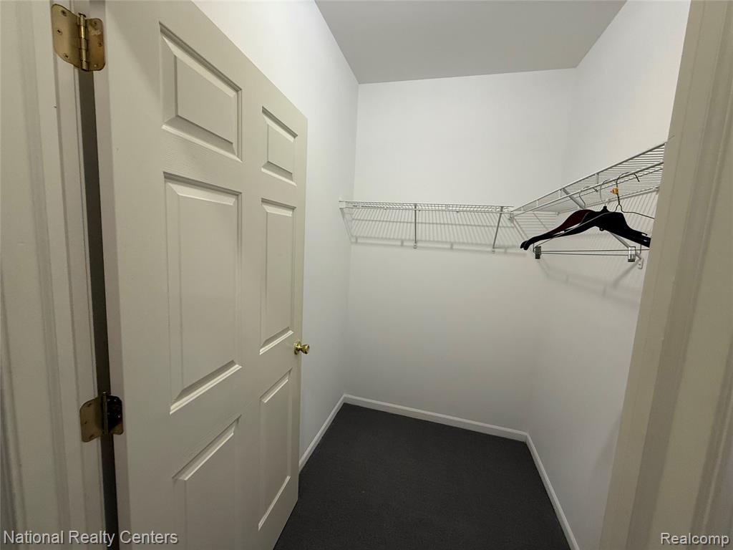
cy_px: 275
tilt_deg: -6.8
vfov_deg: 85.7
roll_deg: -3.5
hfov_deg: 102.1
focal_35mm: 14
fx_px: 296
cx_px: 366
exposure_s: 1/120
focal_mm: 2.22
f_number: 2.2
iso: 320
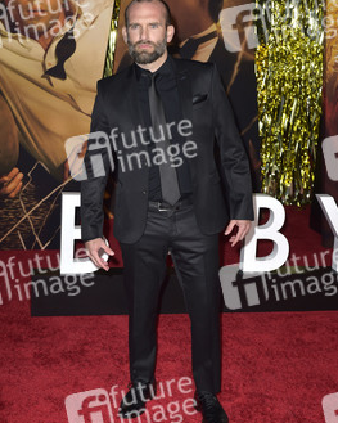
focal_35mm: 64
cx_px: 169
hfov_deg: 23.8
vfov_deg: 29.6
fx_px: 801
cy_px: 215
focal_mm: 56
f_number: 6.3
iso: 640
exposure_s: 1/250
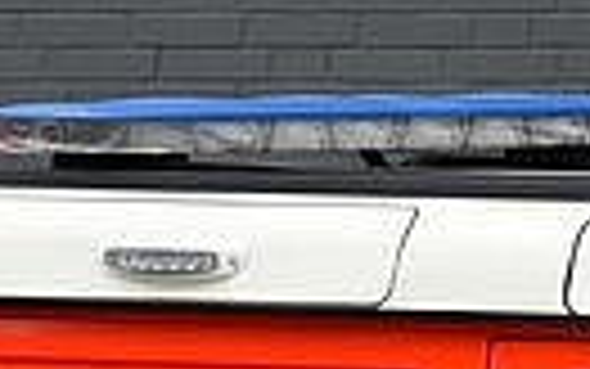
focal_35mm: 597
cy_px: 864
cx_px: 1648
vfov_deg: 2.2
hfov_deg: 3.5
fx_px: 9604
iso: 400
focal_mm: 85
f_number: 7.1
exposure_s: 1/200
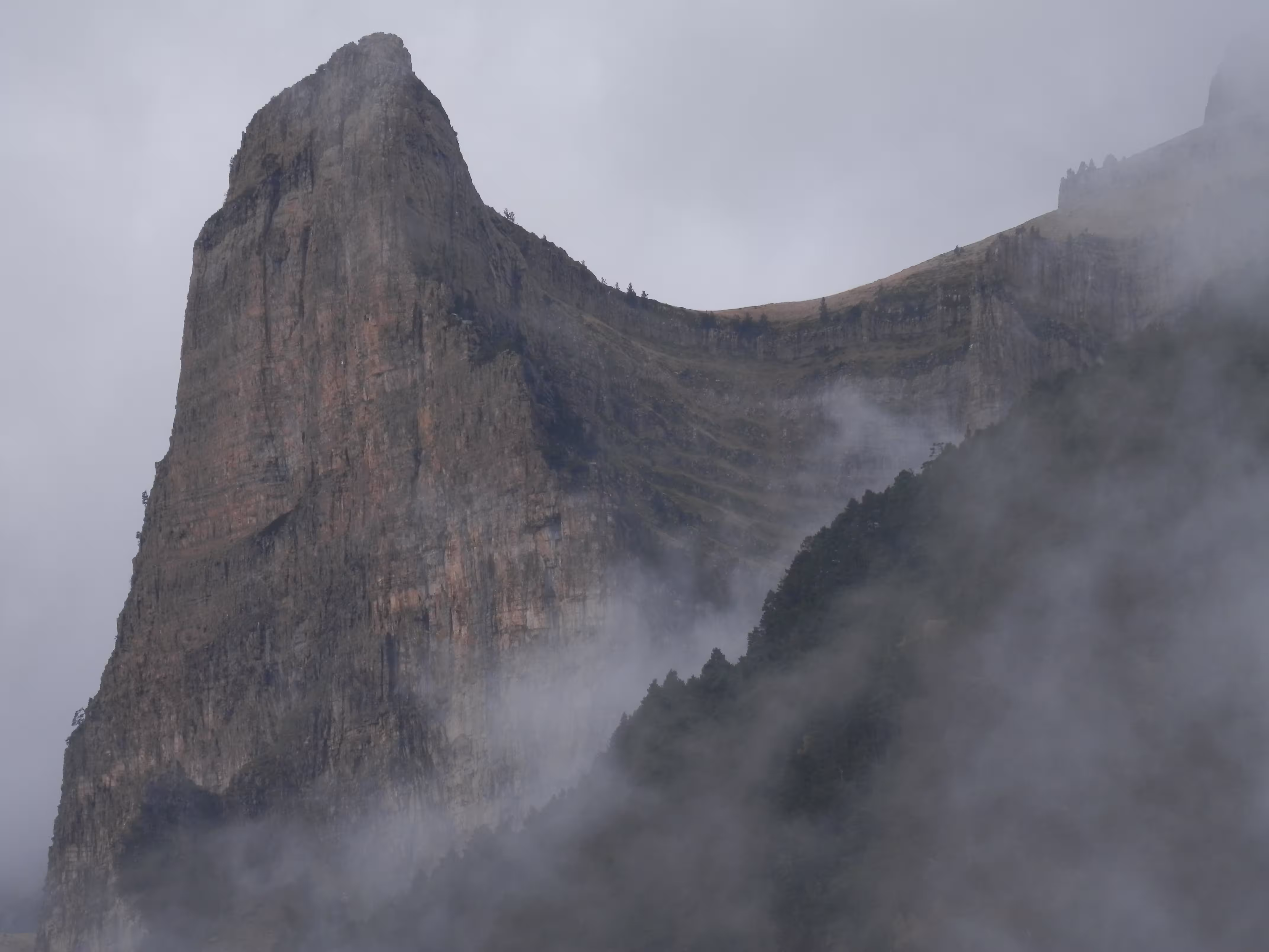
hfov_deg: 10.7
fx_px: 6782
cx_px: 634
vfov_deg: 8.0
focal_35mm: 185
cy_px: 476
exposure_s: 1/160
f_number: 5.8
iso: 80
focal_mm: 33.2
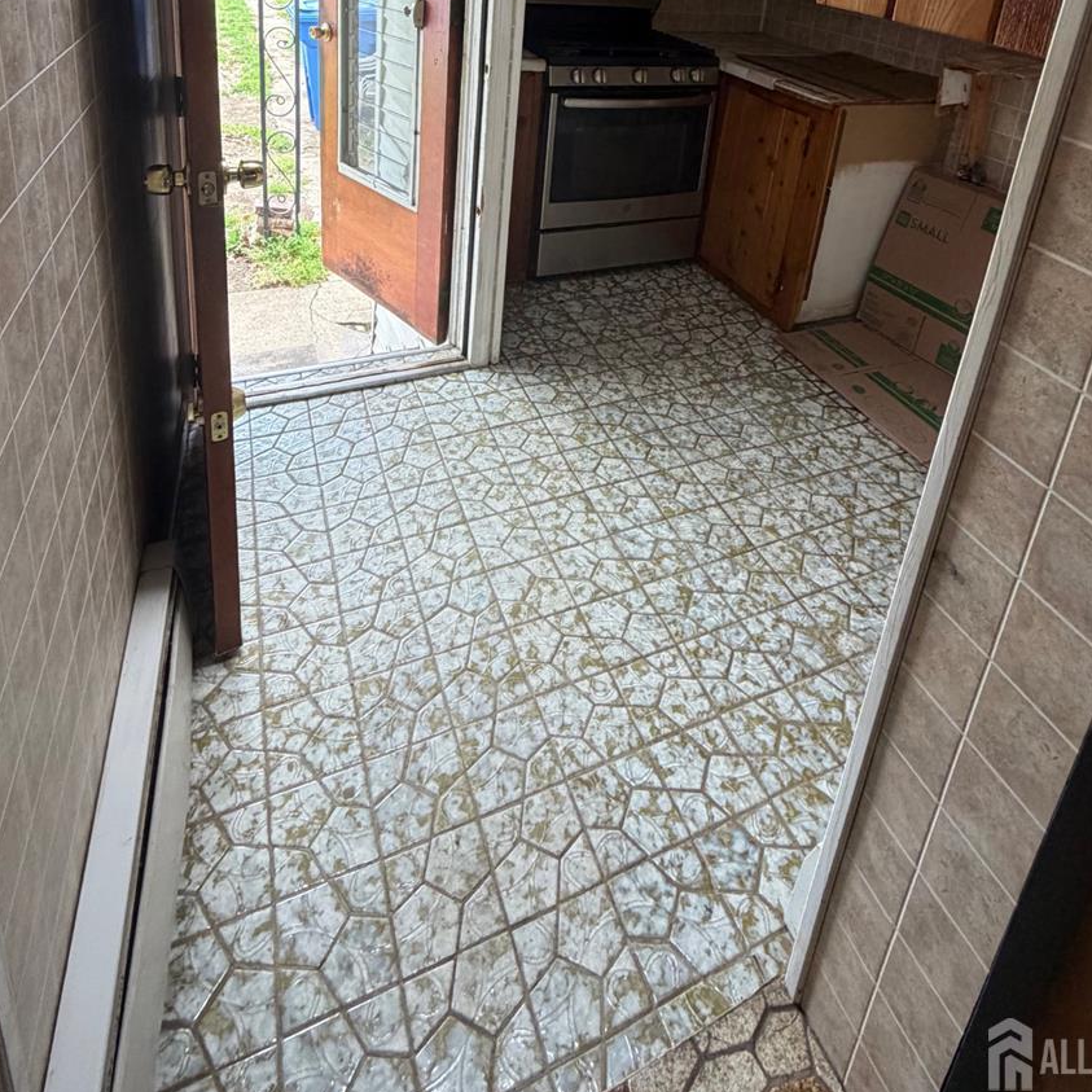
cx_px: 580
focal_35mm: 22
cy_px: 142
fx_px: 785
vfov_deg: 60.7
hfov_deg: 69.6
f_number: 2.2
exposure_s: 1/121
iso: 250
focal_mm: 2.22
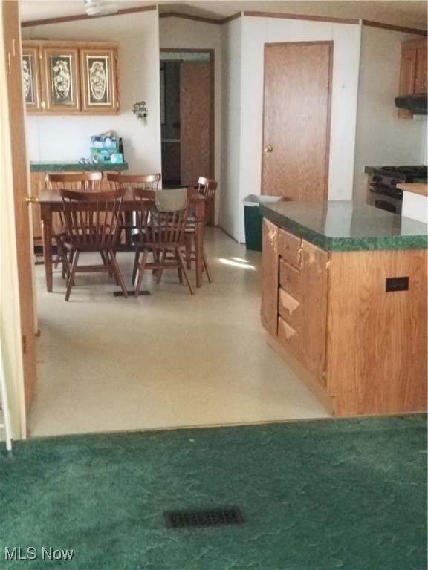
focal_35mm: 52
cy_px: 285
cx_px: 214
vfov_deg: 36.8
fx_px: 857
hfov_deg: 28.0
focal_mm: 6
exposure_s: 1/33
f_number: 2.4
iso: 1250
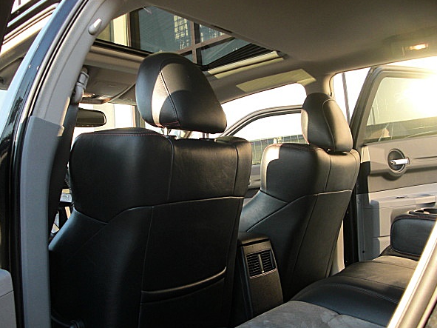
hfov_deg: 47.9
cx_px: 211
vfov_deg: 36.8
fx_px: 492
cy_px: 170
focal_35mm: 39
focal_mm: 6.3
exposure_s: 1/100
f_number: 2.8
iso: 100
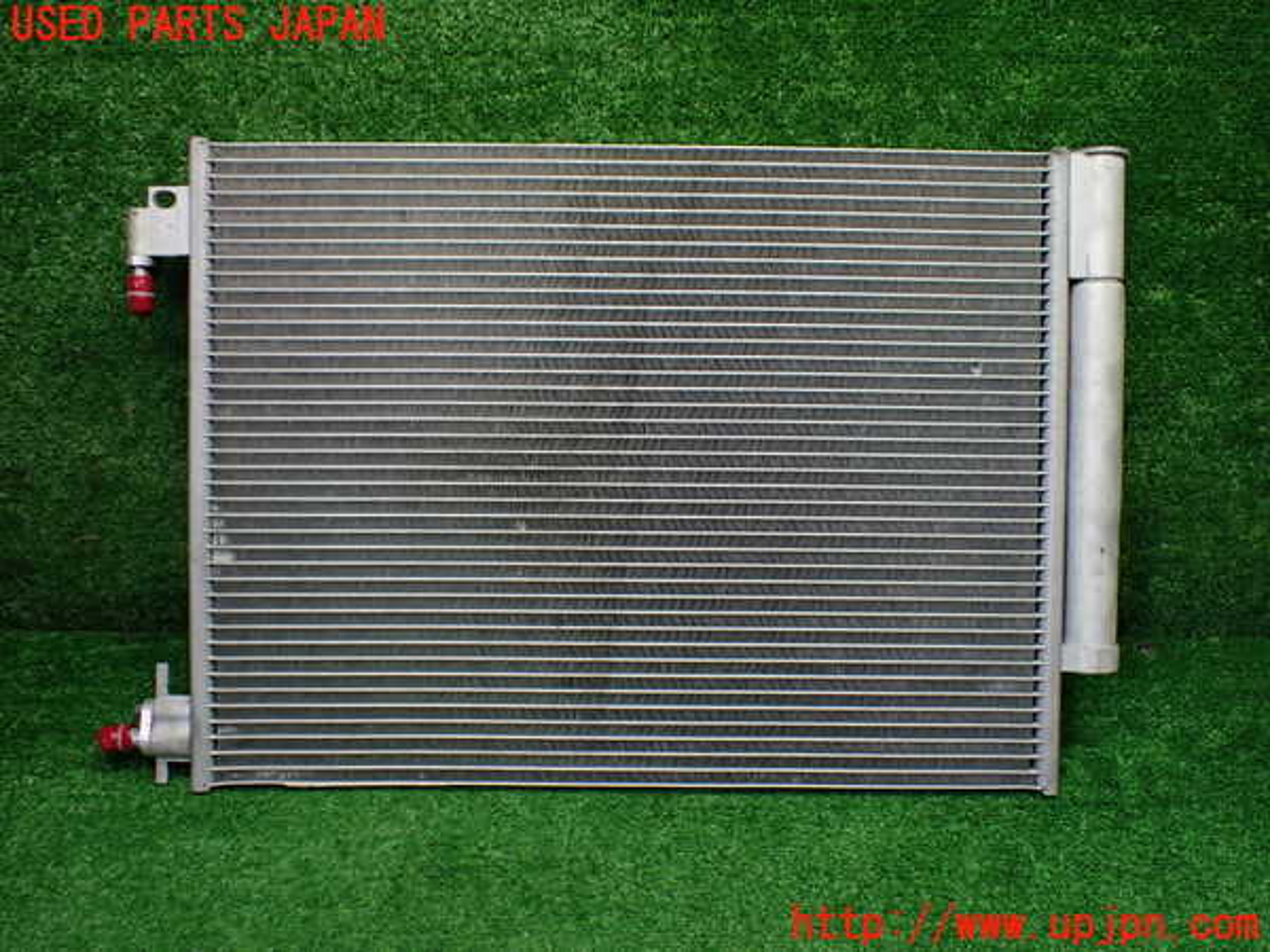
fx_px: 1101
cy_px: 476
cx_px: 635
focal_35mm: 30
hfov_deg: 60.0
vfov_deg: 46.8
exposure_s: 1/125
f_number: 2.3
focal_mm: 5.4
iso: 320
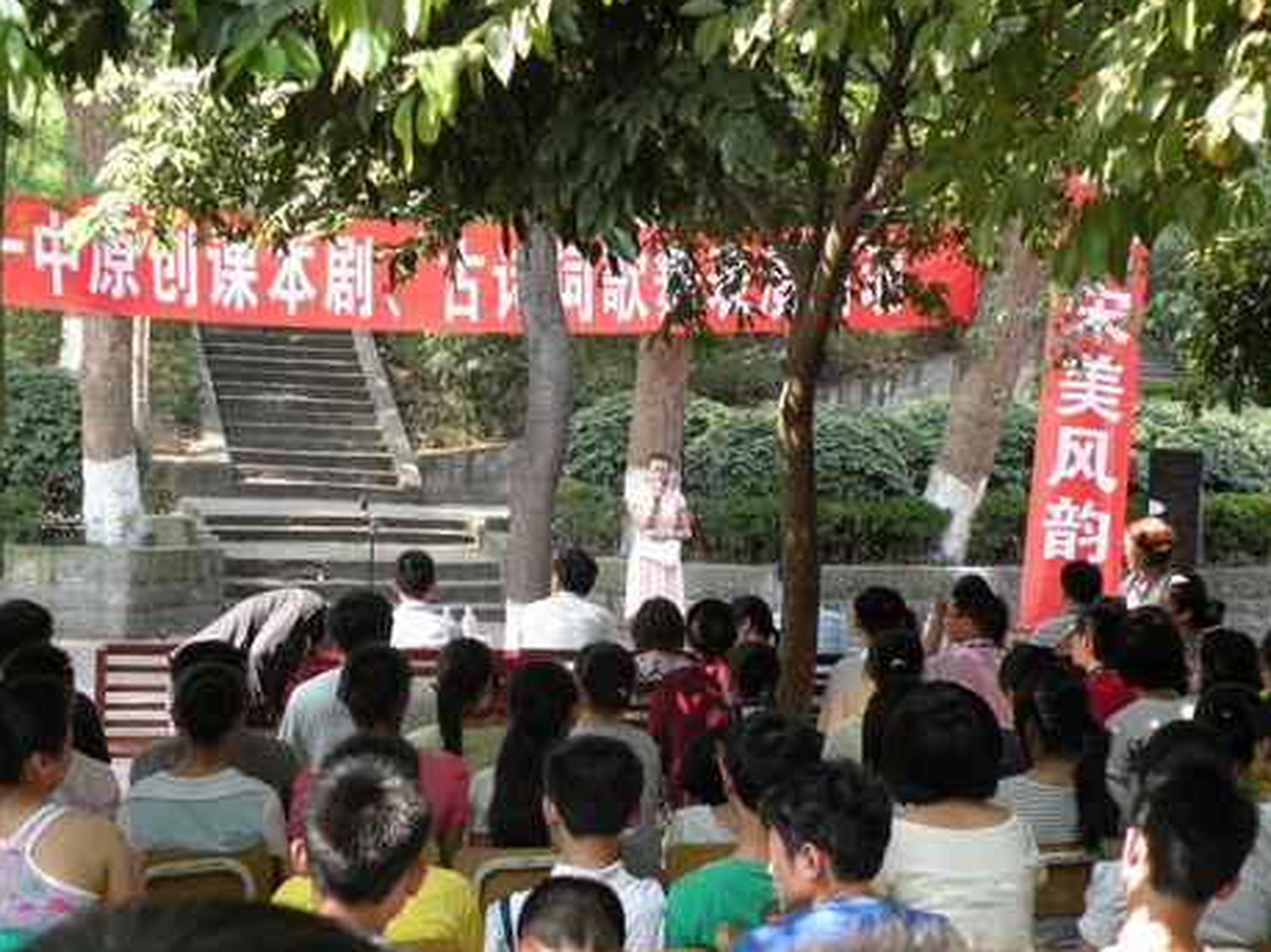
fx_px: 2239
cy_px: 502
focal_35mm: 61
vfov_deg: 24.0
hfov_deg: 31.7
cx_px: 667
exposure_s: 1/62
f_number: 3.5
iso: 81
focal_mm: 9.8
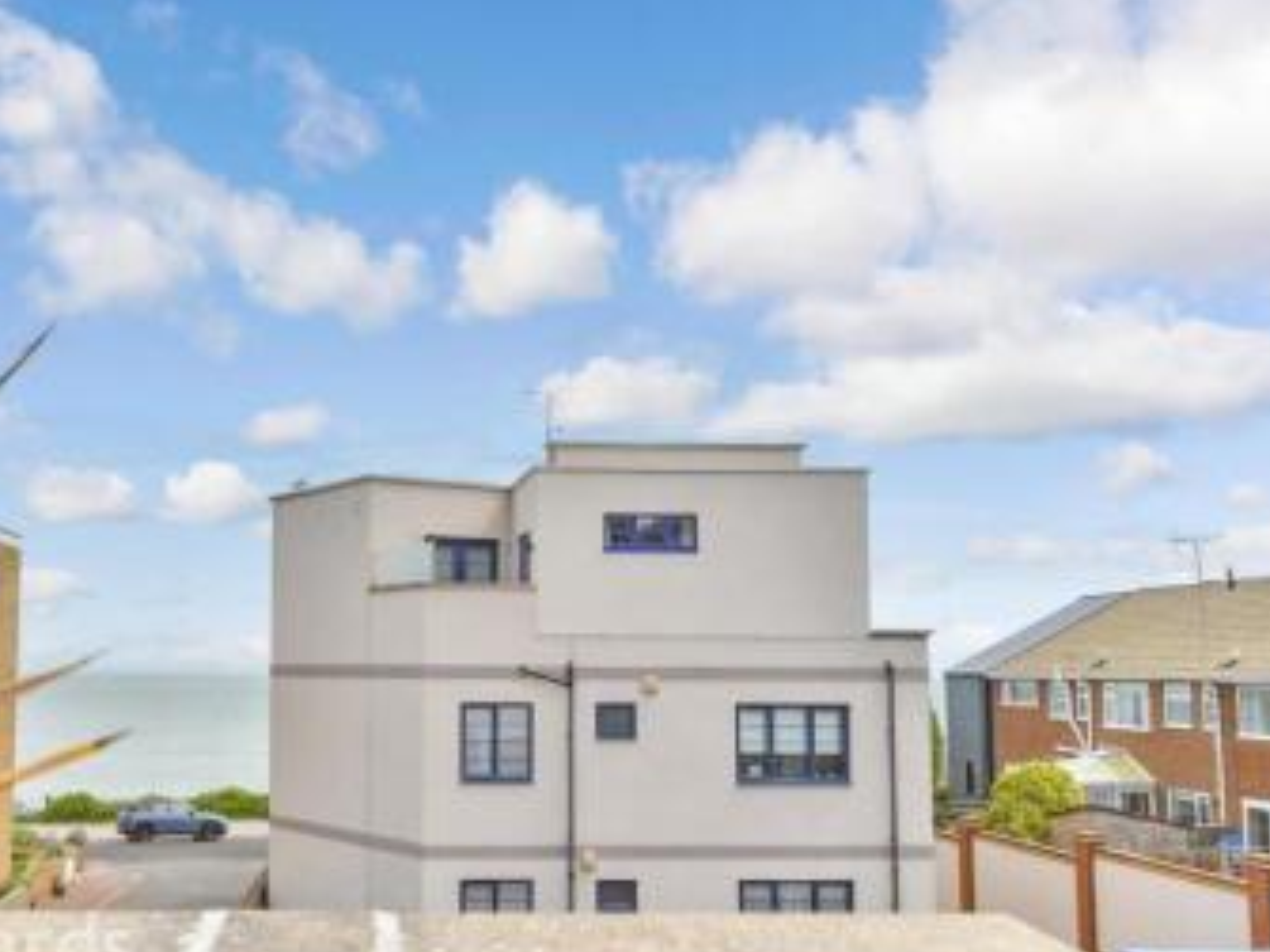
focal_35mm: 41
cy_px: 533
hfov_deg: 45.0
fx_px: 1504
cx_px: 413
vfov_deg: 35.1
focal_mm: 20
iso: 160
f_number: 8
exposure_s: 1/250
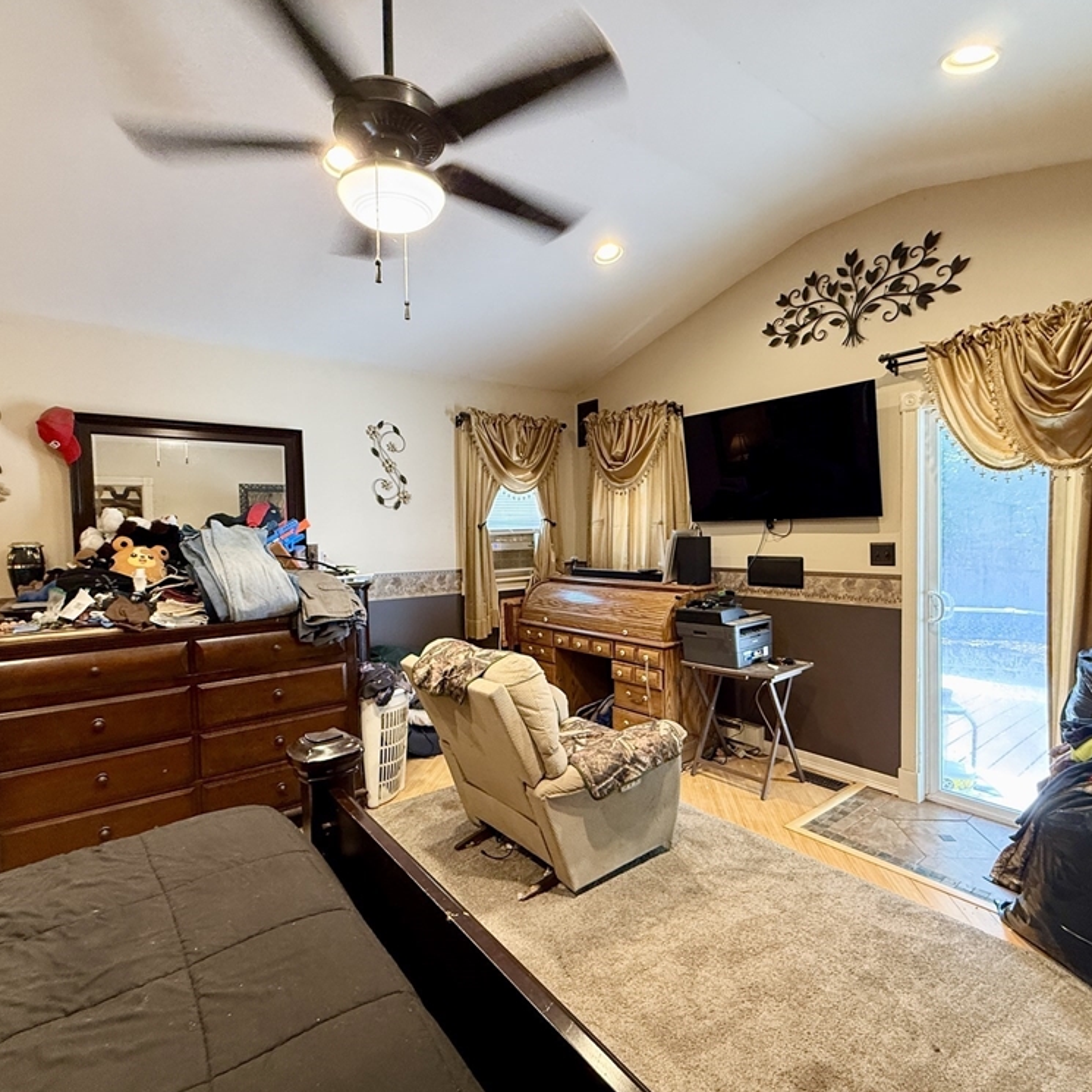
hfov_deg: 84.0
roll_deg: -0.2
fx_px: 607
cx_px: 551
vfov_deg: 84.0
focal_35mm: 17
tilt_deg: -2.4
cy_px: 554
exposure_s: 1/60
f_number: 2.2
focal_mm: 2.22
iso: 320
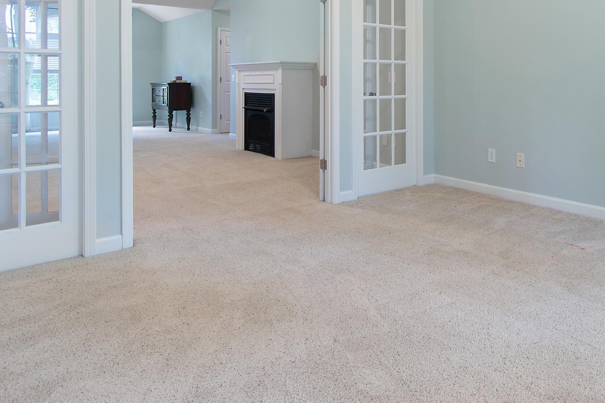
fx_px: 454
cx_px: 413
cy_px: 95
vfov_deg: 46.0
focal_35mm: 27
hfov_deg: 65.2
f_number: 4.5
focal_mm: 10
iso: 100
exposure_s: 1/10
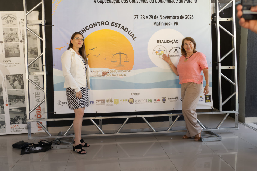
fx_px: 250
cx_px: 128
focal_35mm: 35
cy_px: 86
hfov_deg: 54.4
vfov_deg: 37.9
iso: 320
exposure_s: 1/100
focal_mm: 35
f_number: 4
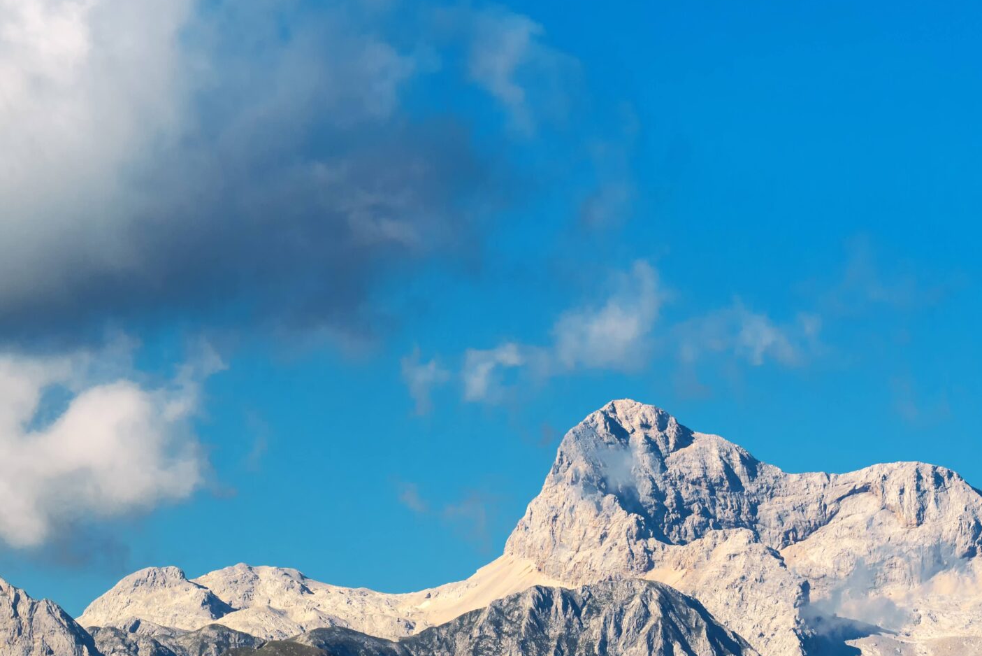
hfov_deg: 8.1
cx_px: 324
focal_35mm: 255
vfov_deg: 5.4
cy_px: 542
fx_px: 6958
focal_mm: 140
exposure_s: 1/1250
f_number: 8
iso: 400
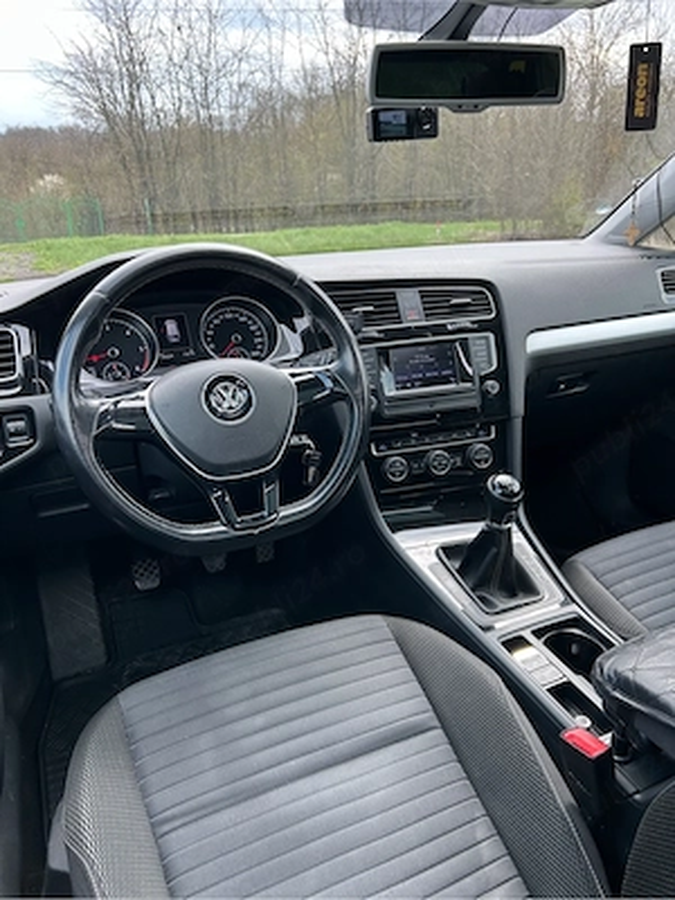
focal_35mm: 26
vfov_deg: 67.3
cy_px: 450
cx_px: 338
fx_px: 676
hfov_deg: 53.1
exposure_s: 1/193
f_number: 1.5
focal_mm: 5.7
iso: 40
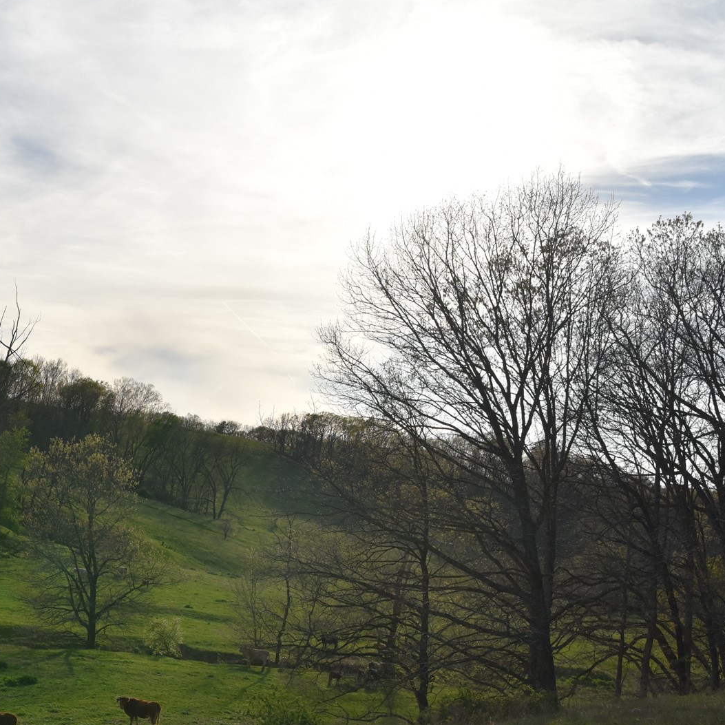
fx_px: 1090
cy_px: 446
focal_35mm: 46
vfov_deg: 36.6
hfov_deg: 35.5
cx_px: 140
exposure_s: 1/640
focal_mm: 28
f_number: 13
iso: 320
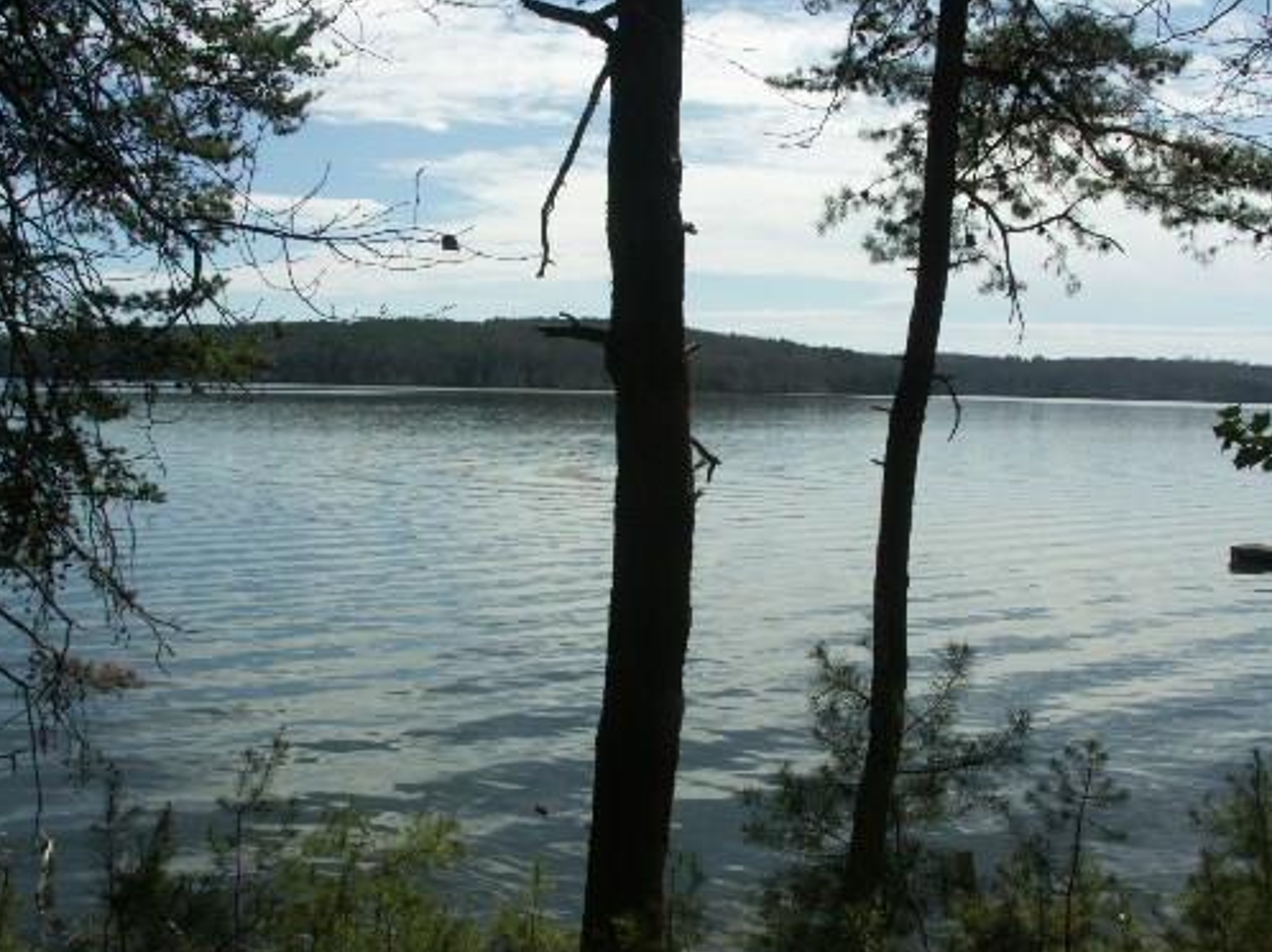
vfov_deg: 39.5
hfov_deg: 51.3
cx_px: 682
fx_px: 1322
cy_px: 403
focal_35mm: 36
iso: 64
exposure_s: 1/400
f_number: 8
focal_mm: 7.21
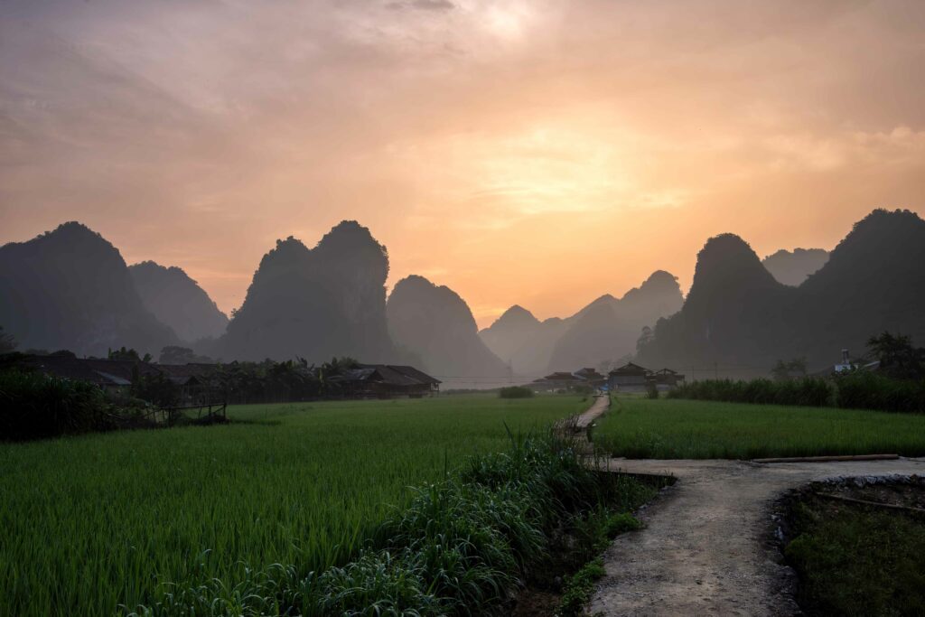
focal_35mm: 30
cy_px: 308
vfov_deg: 43.6
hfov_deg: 61.9
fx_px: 771
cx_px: 462
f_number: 8
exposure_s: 1/500
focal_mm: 30
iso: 800
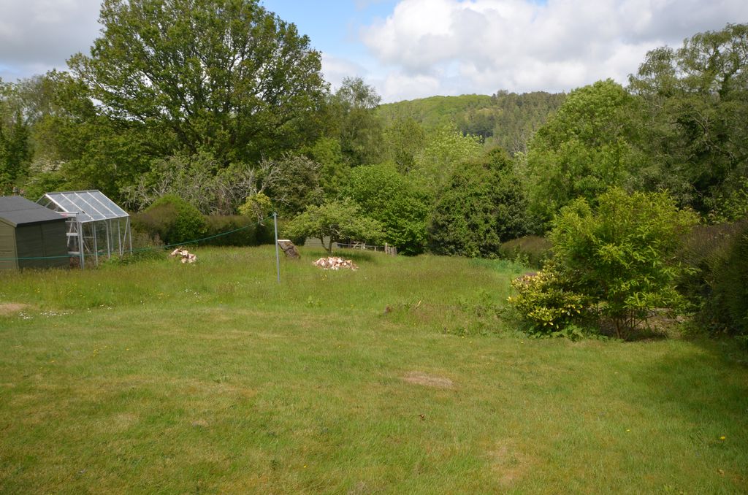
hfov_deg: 62.0
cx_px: 374
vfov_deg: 43.4
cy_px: 248
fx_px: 622
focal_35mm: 30
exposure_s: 1/250
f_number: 10
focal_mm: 20
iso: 220
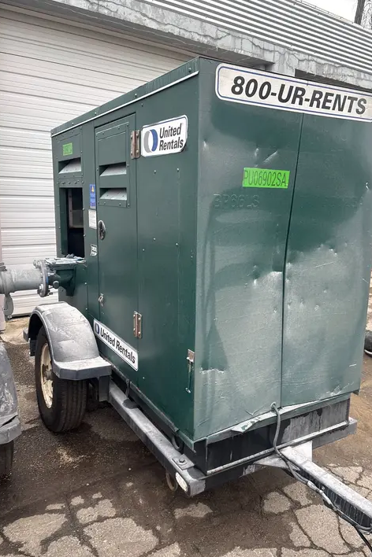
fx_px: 434
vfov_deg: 65.5
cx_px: 205
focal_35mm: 28
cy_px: 276
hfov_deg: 46.3
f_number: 1.6
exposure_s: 1/121
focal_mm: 5.96
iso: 100
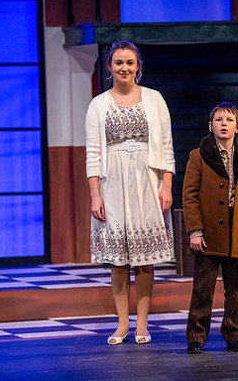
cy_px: 190
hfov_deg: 5.7
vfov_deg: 9.1
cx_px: 218
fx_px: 2397
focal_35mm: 231
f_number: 3.2
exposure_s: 1/200
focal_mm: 150
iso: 2500
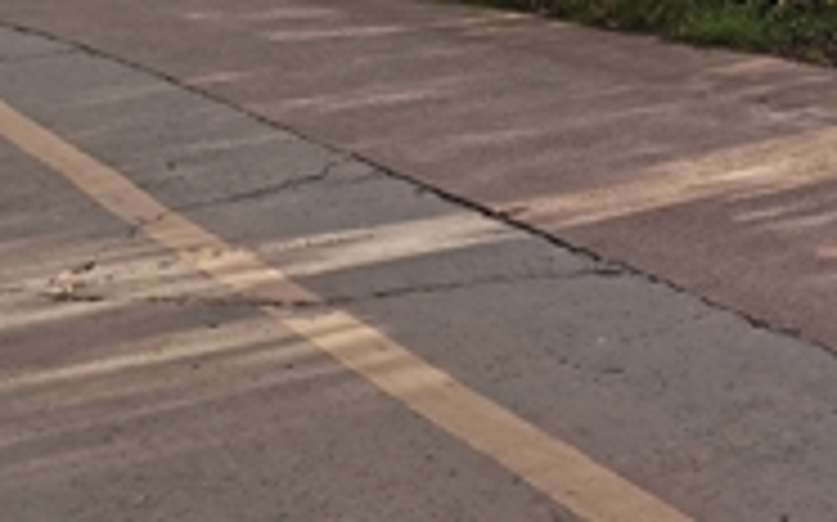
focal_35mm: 95
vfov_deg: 12.2
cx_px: 1080
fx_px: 2166
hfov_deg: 20.1
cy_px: -518
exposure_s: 1/933
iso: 50
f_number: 1.8
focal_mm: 4.75
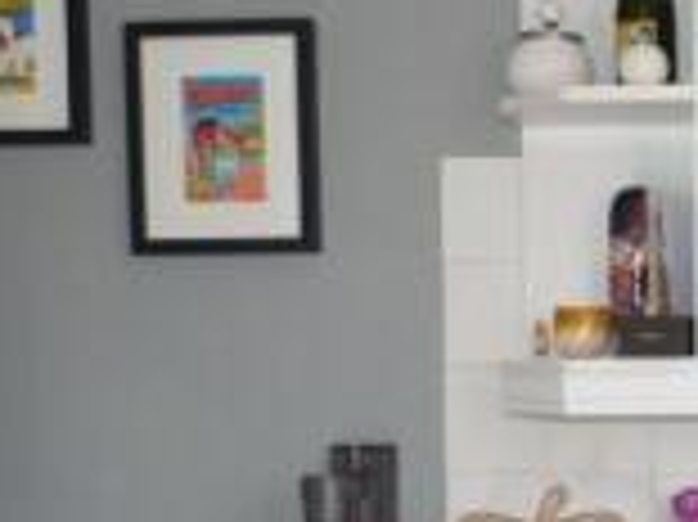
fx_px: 1894
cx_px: 862
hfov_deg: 19.5
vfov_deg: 15.4
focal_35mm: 94
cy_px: 511
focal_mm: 4.5
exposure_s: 1/60
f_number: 2.8
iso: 100
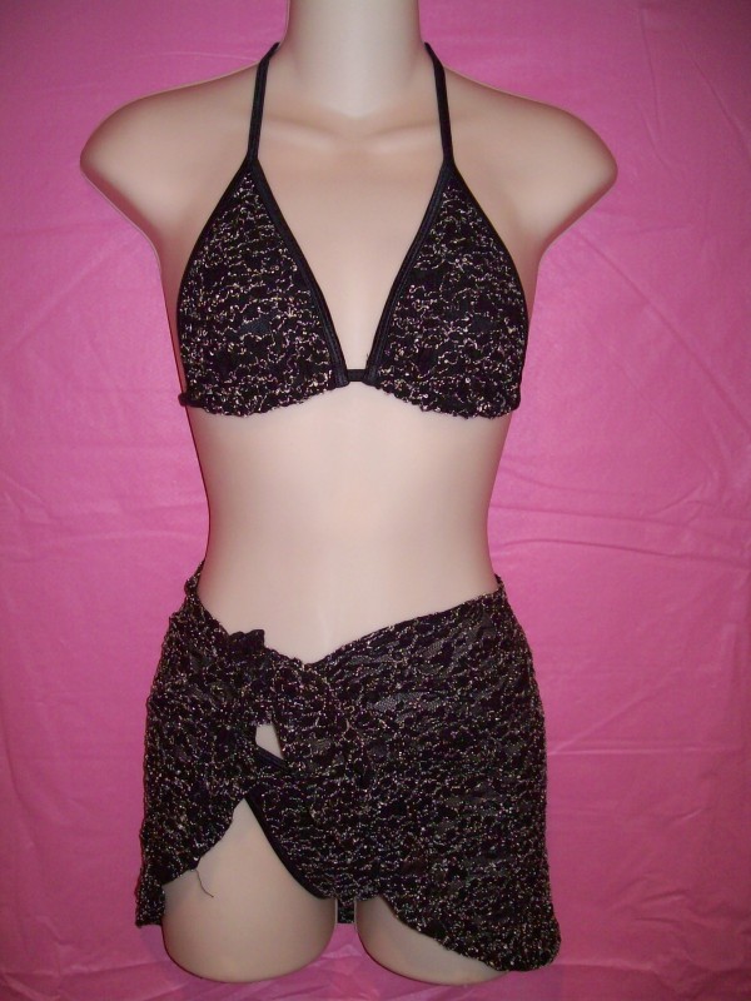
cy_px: 500
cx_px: 376
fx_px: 1041
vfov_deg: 51.4
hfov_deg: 39.7
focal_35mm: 36
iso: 80
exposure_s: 1/64
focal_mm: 6
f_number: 2.7
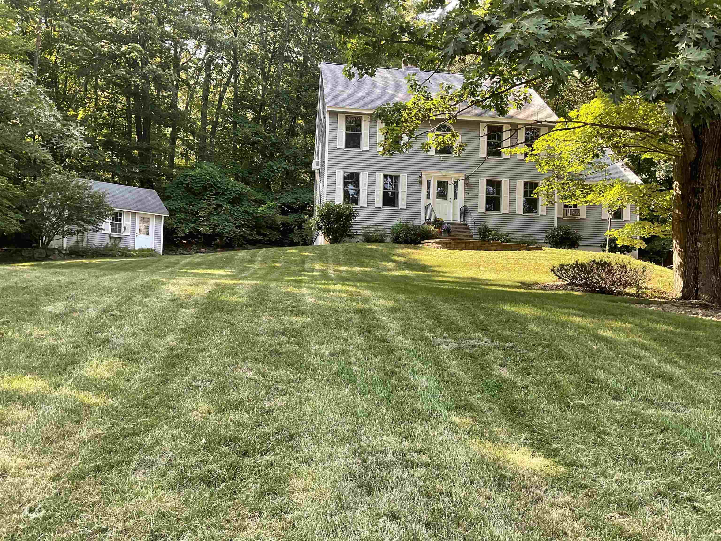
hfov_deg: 61.7
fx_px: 604
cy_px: 270
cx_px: 360
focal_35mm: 29
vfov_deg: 48.2
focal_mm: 3
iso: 25
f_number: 1.8
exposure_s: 1/120
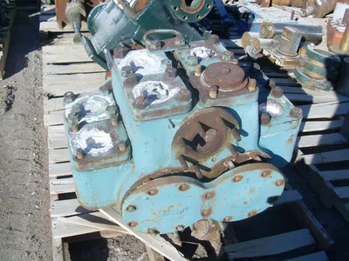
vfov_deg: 37.7
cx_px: 174
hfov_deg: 49.0
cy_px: 130
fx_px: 383
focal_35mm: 38
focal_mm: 6.3
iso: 80
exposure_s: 1/250
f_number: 7.7
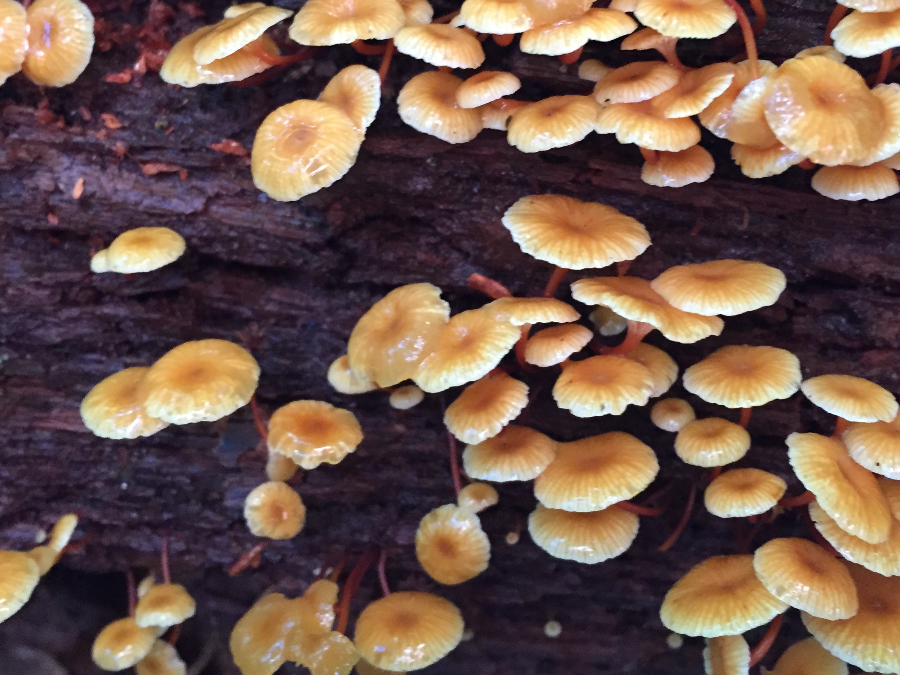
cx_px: 491
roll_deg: +3.9
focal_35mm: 40
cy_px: 244
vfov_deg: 35.7
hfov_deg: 46.7
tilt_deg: -19.1
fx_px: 1040
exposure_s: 1/30
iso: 250
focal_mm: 4.15
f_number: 2.2
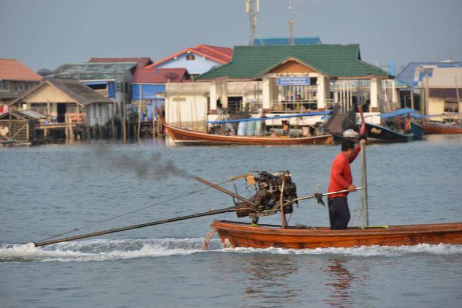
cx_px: 231
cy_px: 154
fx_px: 2567
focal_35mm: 200
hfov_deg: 10.3
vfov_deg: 6.9
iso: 100
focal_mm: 200
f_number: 6.3
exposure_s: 1/200
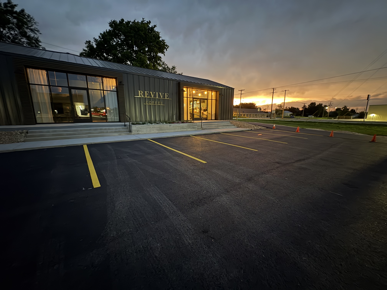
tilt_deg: -11.1
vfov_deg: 85.7
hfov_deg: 102.1
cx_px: 194
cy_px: 145
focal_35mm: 14
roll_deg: +1.0
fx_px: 157
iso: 640
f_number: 2.2
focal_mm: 2.22
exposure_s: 1/7
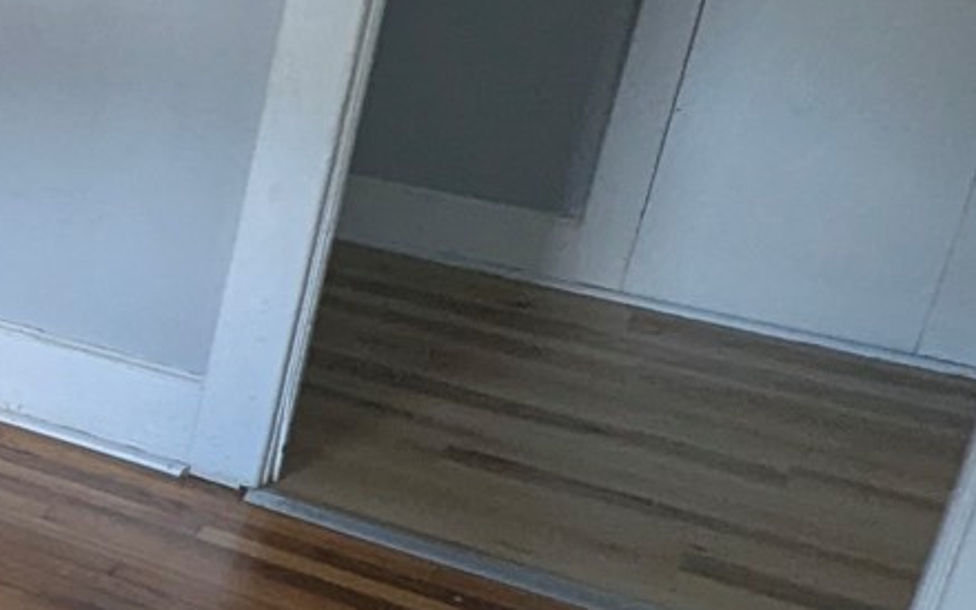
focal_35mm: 64
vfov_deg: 20.1
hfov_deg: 19.2
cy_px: 135
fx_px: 1702
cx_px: -962
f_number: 2.2
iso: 113
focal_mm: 1.95
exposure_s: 1/23.8
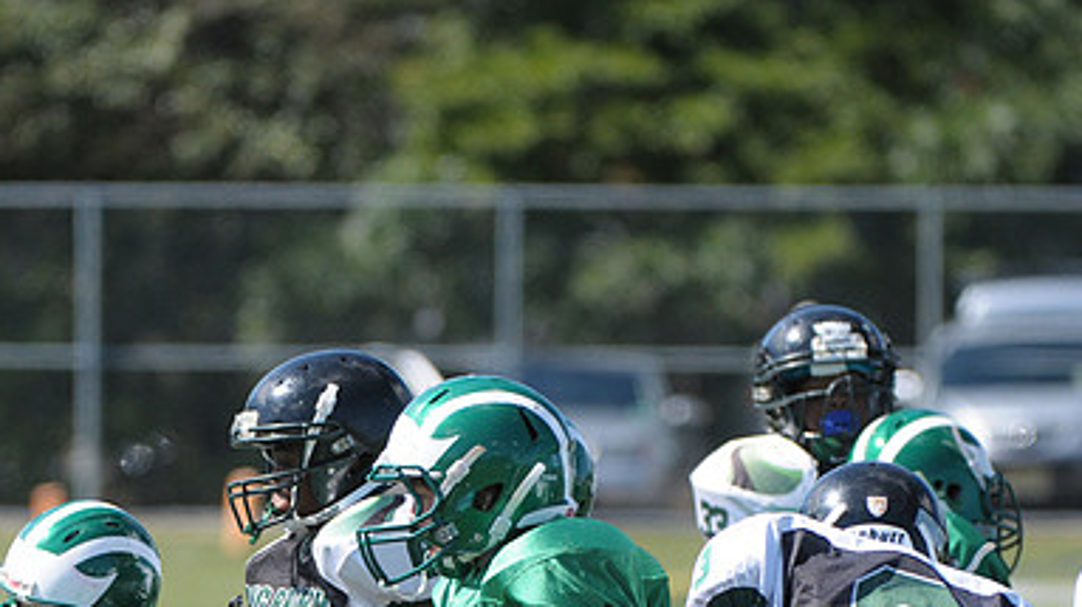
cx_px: 541
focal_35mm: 571
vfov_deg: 2.1
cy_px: 816
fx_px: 16374
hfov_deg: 3.8
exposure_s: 1/3200
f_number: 4
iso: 640
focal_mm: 240
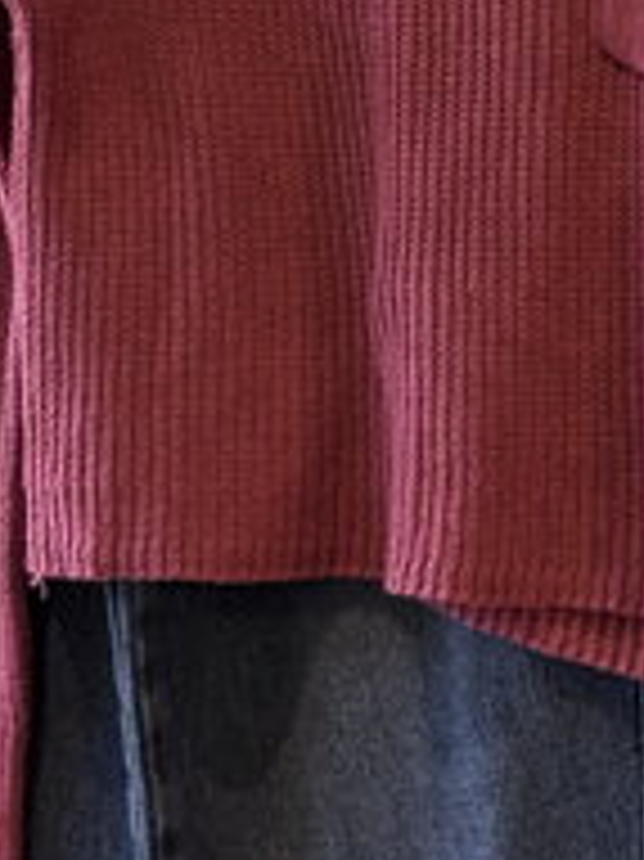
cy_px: -43
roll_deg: +0.2
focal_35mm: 145
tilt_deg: -6.3
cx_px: 504
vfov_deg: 13.4
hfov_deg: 10.2
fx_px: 3601
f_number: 1.6
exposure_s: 1/50
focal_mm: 5.96
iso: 80
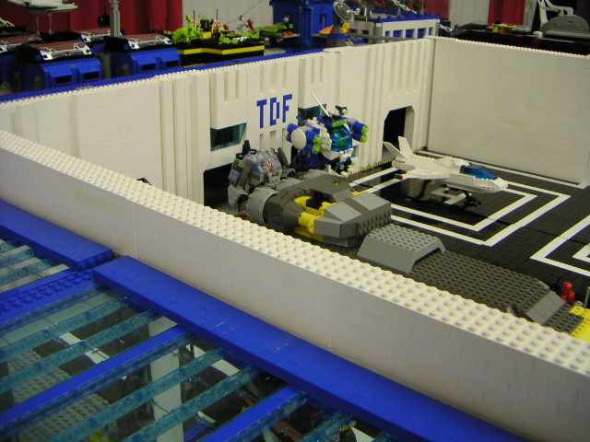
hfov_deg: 46.8
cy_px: 221
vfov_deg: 36.0
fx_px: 682
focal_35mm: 40
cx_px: 295
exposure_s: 1/10
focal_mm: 5.3
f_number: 2.9
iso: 100
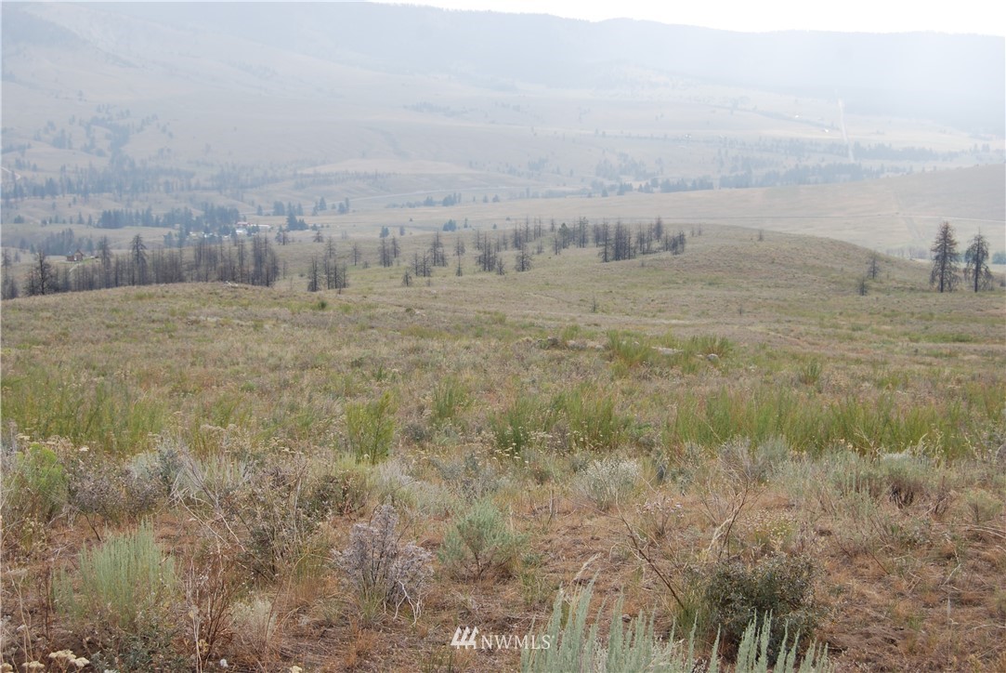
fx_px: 1342
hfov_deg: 41.1
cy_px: 336
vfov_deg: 28.1
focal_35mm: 48
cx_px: 503
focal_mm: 32
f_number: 8
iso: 100
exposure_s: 1/250
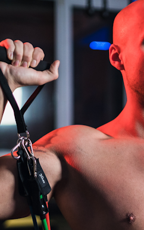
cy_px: 177
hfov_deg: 14.0
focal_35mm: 92
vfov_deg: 22.3
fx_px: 579
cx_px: 146
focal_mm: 35
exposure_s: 1/500
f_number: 1.4
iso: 640
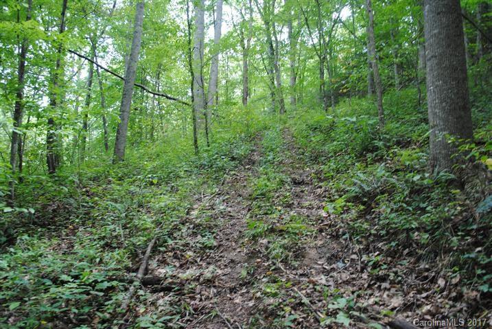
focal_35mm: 27
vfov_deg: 48.1
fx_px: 369
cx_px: 246
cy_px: 164
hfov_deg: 67.3
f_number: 3.5
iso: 200
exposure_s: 1/50
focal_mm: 18
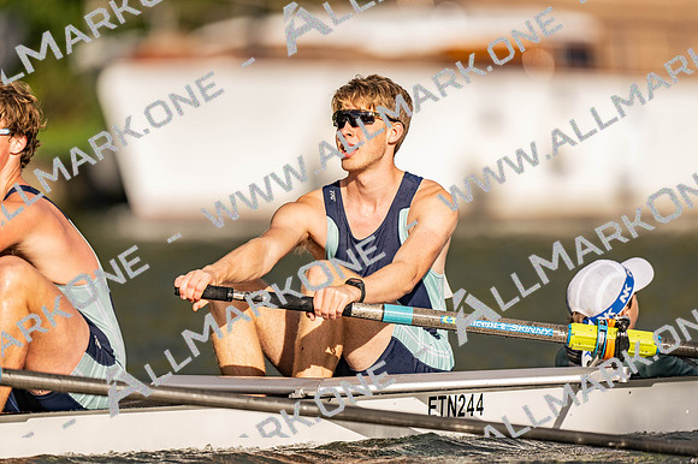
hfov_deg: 3.4
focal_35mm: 600
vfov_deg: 2.3
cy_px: 232
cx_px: 349
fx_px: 11629
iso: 90
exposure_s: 1/2500
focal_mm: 600
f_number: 4
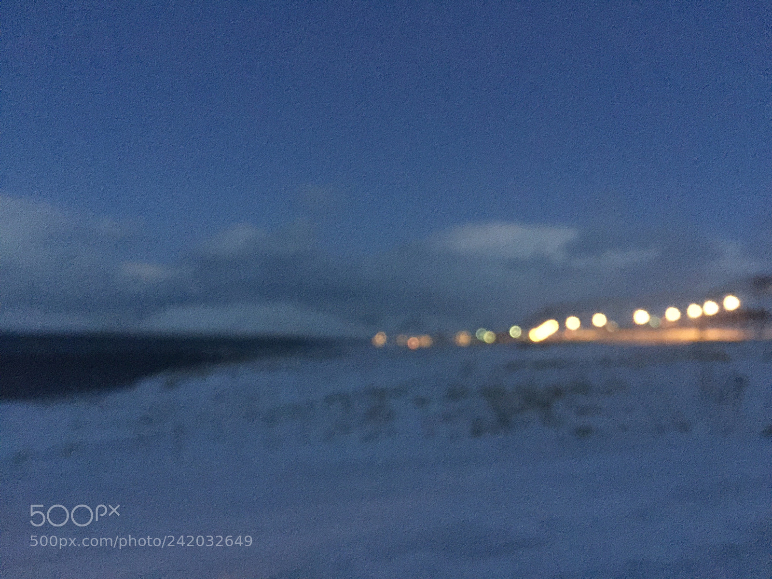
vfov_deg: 48.2
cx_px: 386
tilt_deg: +4.2
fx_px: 647
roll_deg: -2.3
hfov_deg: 61.7
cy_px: 290
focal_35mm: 29
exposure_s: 1/4
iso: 320
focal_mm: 4.15
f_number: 2.2
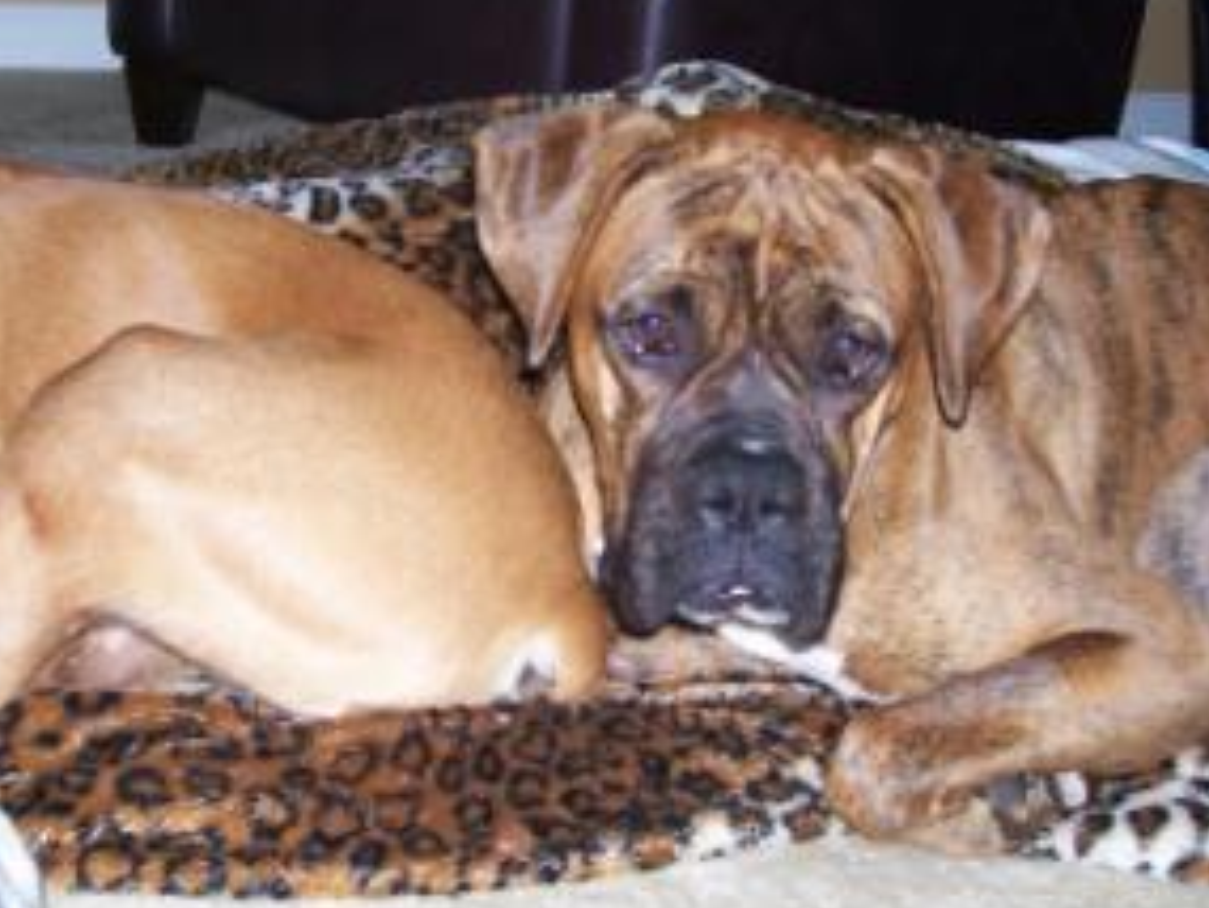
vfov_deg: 22.3
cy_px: 386
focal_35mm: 66
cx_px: 403
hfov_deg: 29.2
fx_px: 2306
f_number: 3
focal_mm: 7
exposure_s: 1/60
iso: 125
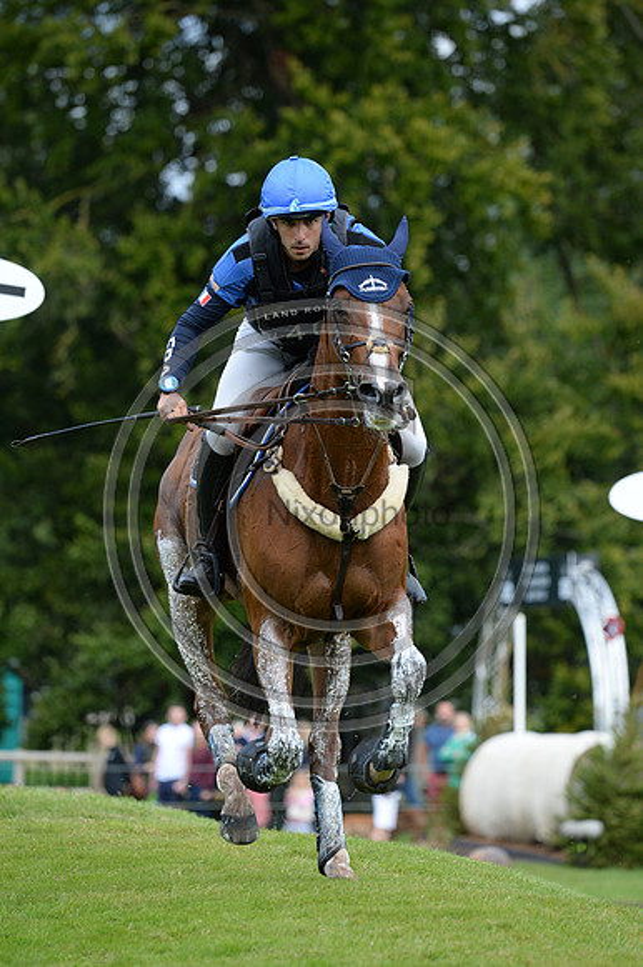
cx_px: 322
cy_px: 484
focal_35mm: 310
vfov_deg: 6.7
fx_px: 8315
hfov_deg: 4.4
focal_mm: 310
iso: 800
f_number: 6.3
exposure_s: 1/1000
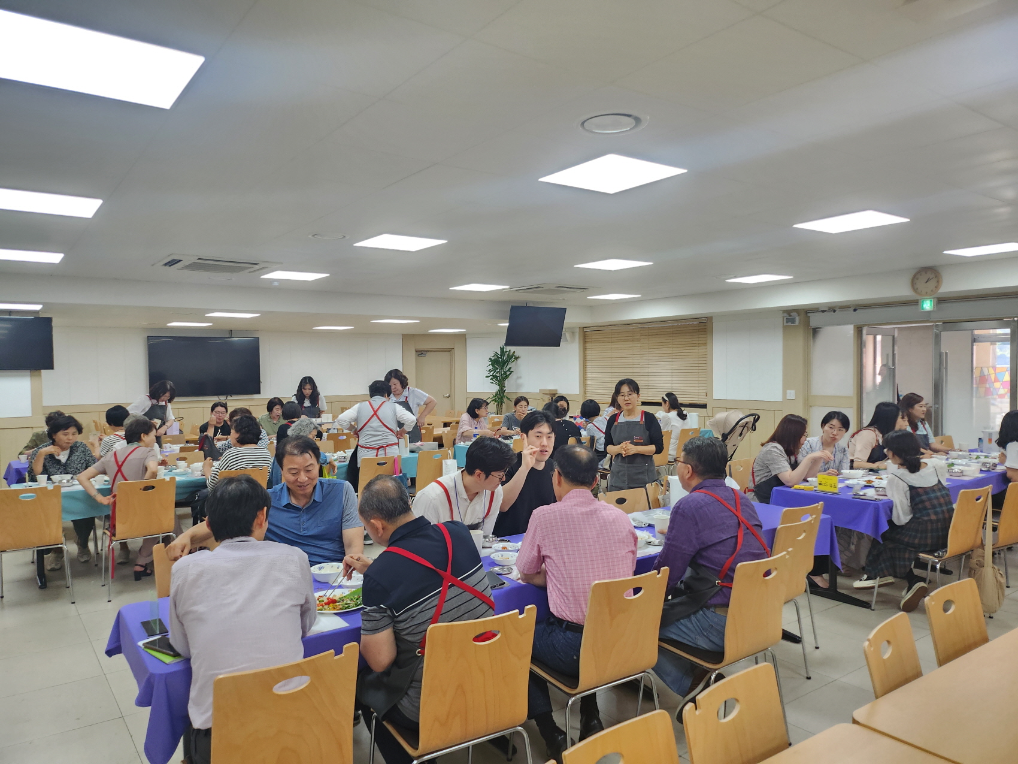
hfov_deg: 71.6
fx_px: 706
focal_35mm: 24
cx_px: 509
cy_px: 382
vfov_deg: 56.8
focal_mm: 5
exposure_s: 1/120
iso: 160
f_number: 1.8
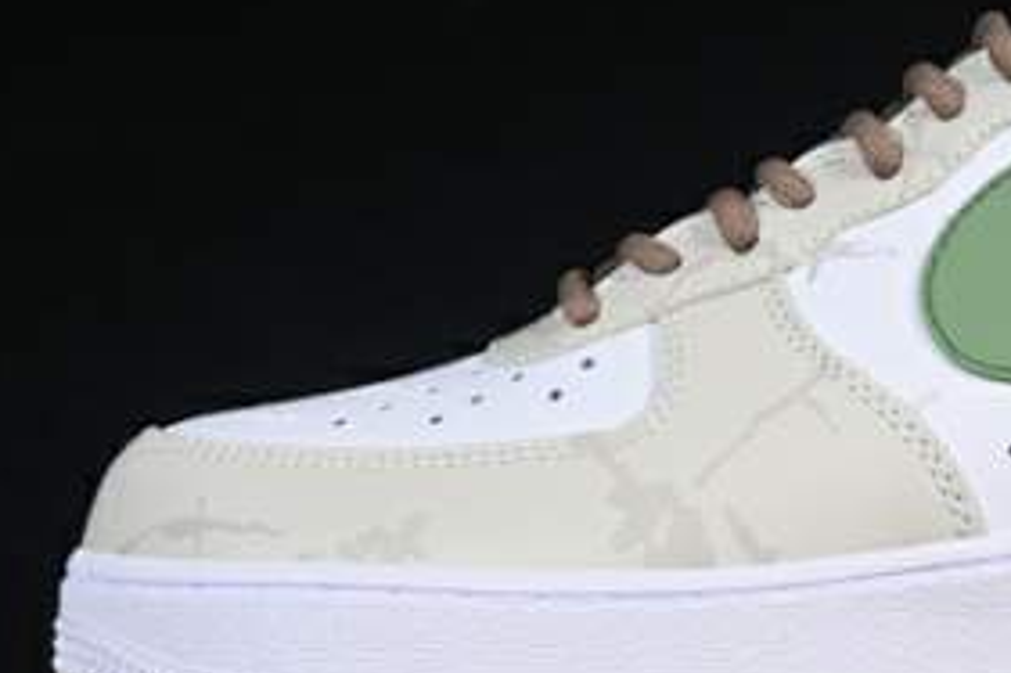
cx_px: 979
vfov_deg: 7.0
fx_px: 5473
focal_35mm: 195
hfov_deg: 10.5
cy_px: 220
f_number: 8
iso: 160
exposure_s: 1/80
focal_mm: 50
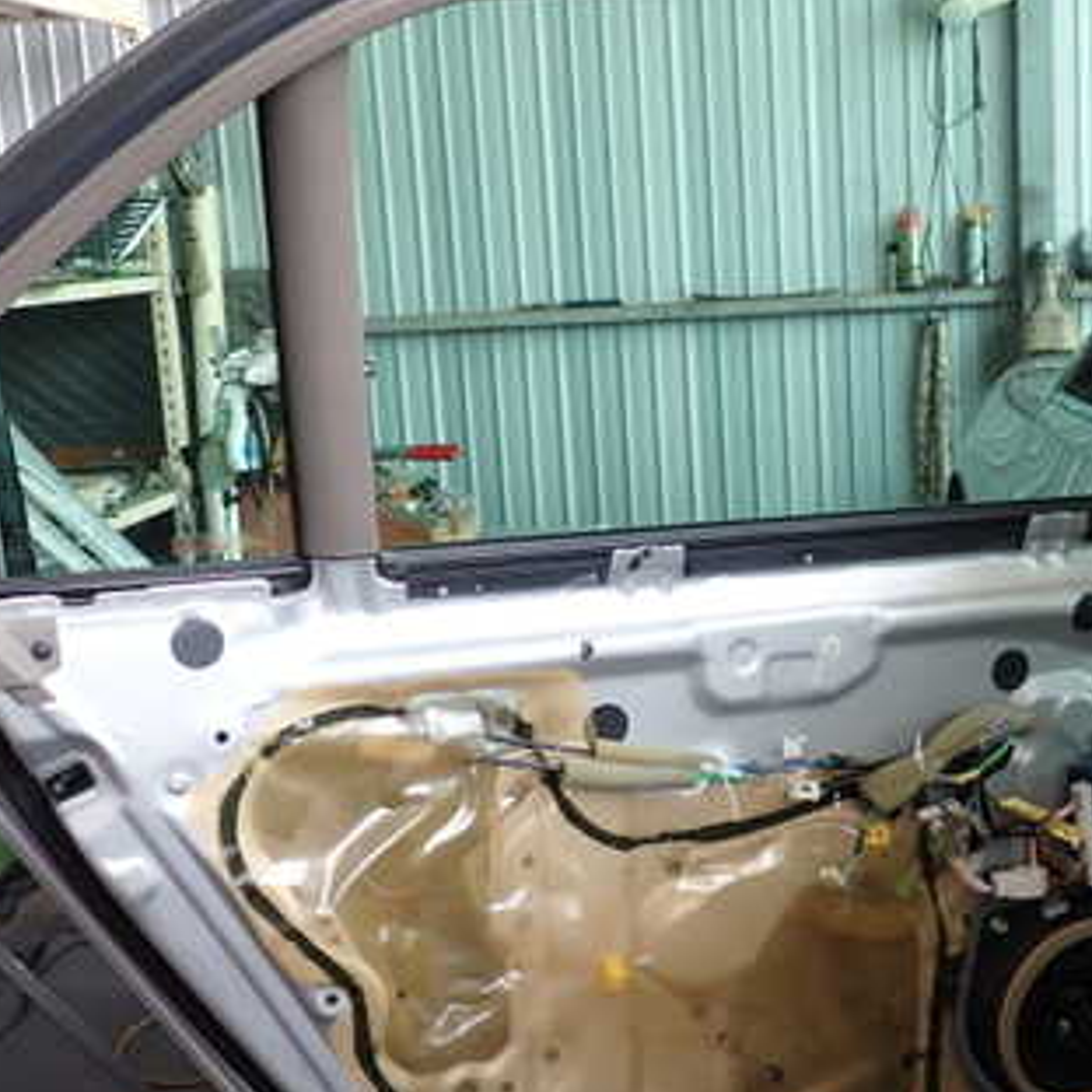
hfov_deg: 33.2
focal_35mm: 51
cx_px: 714
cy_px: 581
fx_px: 1820
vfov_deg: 33.4
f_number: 2.3
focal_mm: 5.4
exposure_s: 1/80
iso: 100
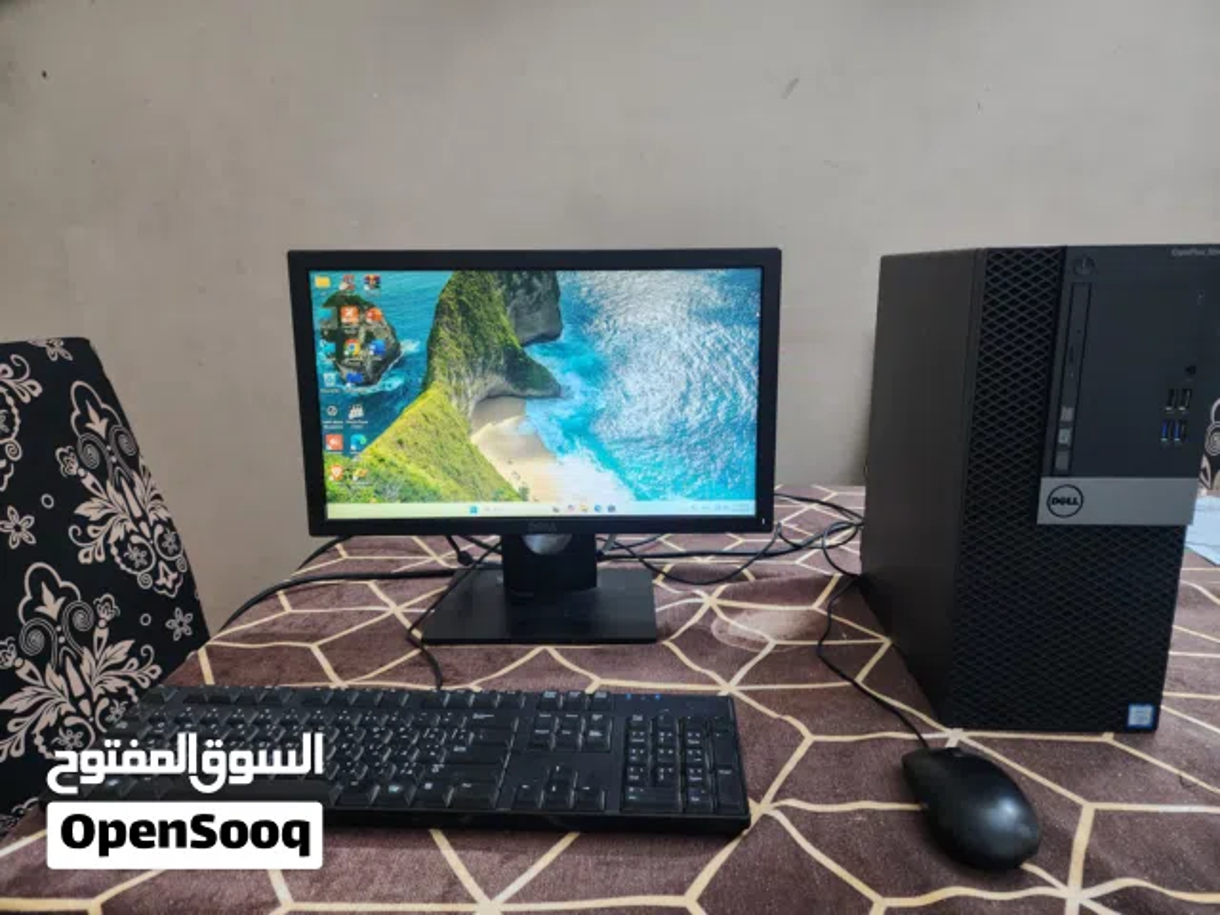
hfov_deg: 73.9
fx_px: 811
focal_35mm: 23
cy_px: 458
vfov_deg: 58.9
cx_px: 610
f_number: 1.8
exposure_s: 1/26.6
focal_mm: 6.4
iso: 250
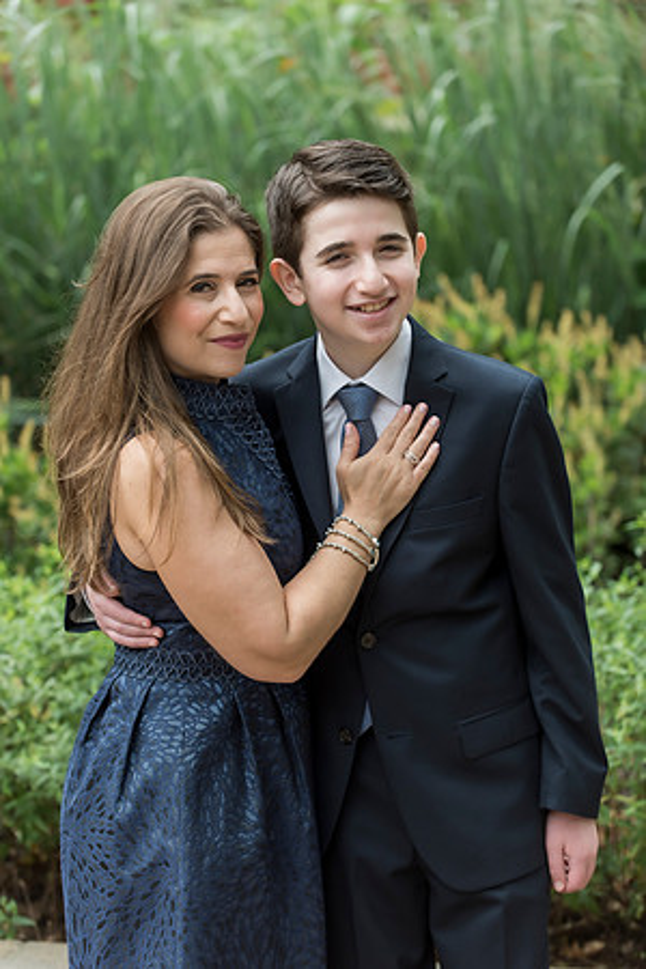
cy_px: 484
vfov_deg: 17.6
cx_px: 323
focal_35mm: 116
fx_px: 3122
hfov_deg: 11.8
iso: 400
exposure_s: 1/500
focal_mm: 116
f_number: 3.5
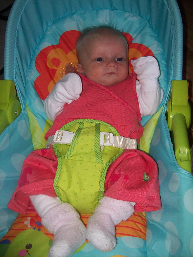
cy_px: 128
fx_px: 268
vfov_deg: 51.4
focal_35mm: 36
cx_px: 96
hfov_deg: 39.6
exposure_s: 1/64
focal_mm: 6
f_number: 2.7
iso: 80
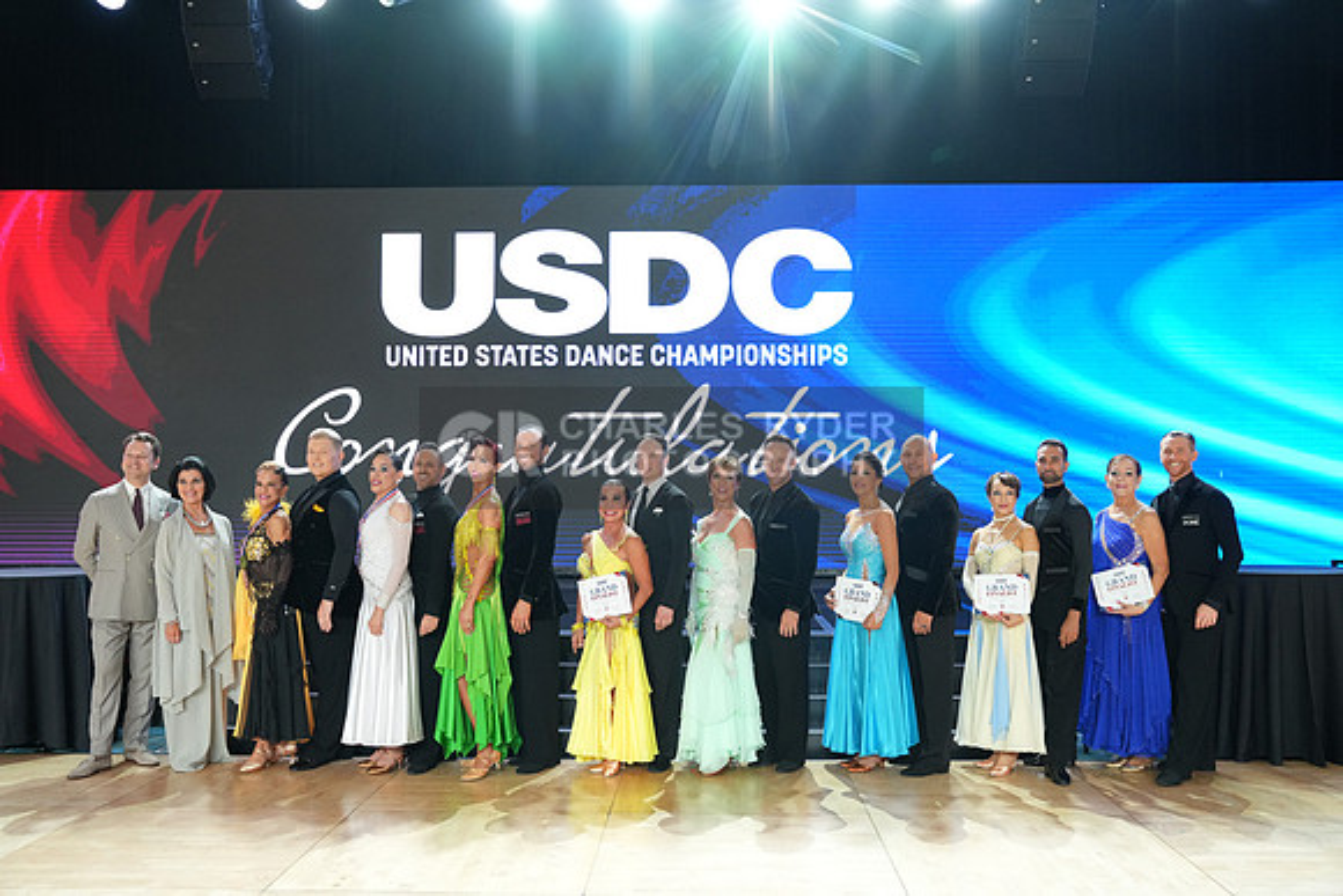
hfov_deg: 56.2
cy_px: 448
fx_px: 1257
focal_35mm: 34
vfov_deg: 39.2
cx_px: 672
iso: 2500
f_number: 4
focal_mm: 33.7
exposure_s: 1/400
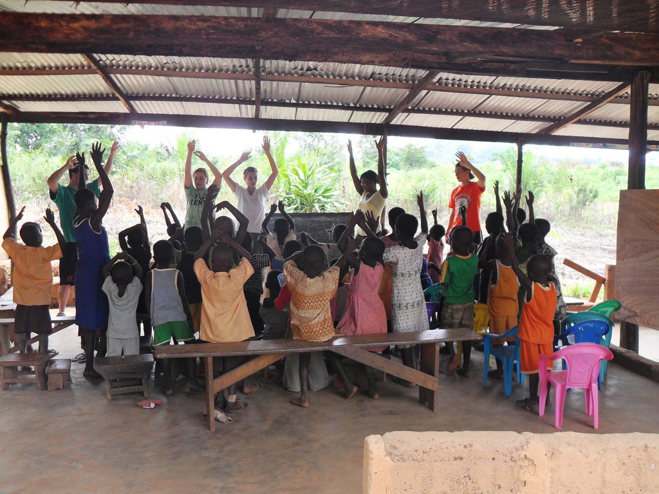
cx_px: 330
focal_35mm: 35
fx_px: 666
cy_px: 247
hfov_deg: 52.6
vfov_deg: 40.7
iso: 100
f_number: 2.8
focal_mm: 6.2
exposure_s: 1/125
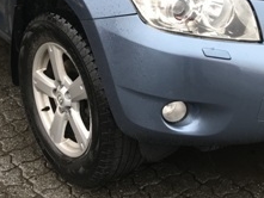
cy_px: -11
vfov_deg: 17.7
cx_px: 142
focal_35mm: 81
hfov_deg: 24.1
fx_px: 618
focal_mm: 3.99
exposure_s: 1/114
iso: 20
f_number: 1.8
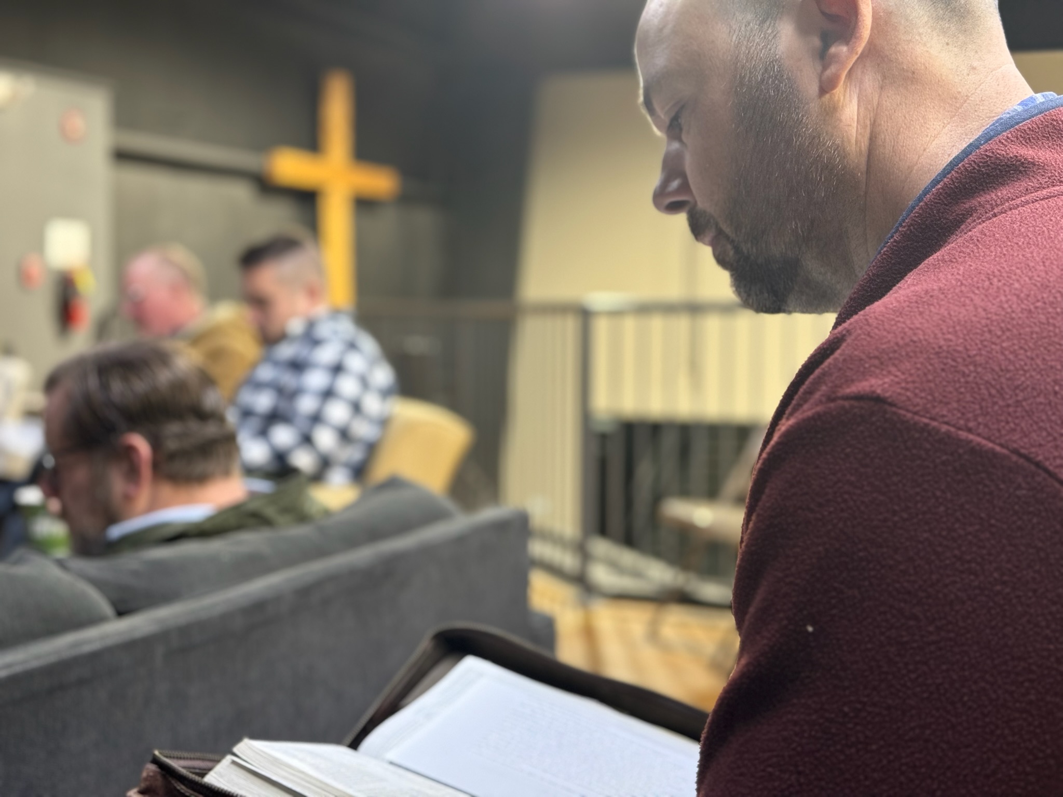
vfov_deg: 30.3
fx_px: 1474
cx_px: 532
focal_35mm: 48
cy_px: 398
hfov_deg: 39.7
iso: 250
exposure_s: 1/40
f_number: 1.78
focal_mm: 6.86
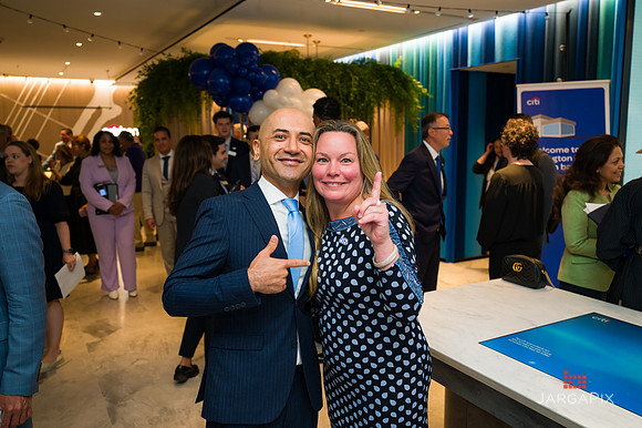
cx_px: 321
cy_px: 214
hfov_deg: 61.9
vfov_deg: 43.5
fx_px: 536
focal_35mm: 30
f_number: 3.5
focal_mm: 30
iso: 400
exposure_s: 1/200
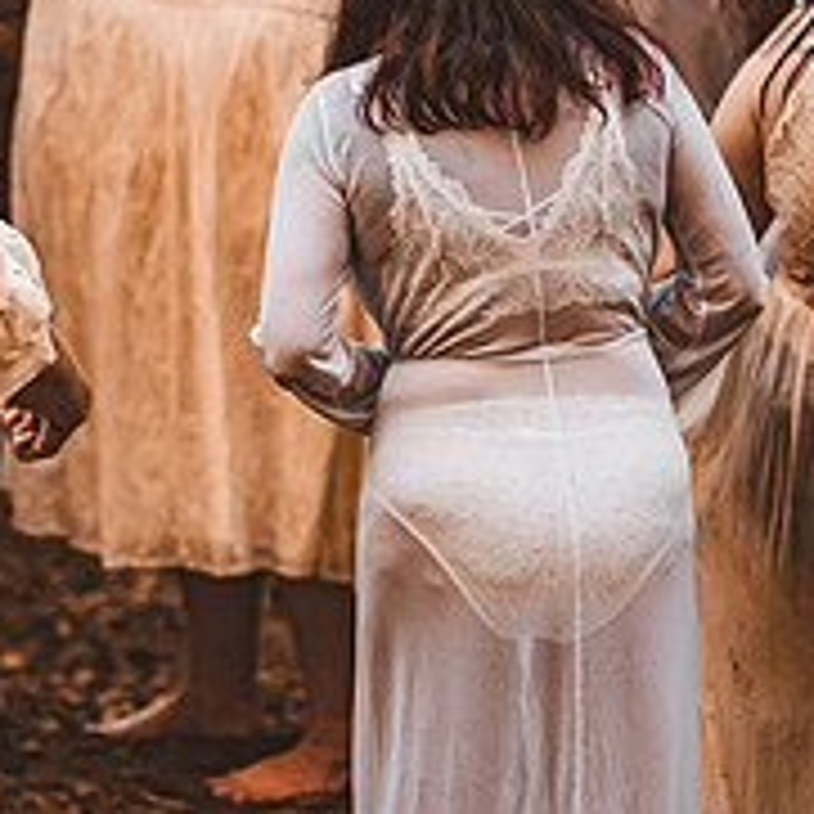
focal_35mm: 518
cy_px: 335
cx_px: 198
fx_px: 13781
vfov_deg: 3.4
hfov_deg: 3.4
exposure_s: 1/160
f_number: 2.8
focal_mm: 190
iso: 1000
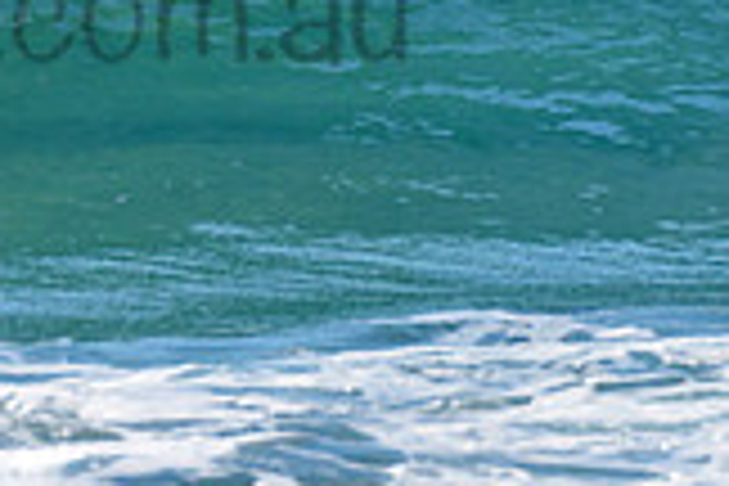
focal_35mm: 2194
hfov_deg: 0.9
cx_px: -69
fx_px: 44425
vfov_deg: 0.6
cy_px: -239
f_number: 5.6
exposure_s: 1/2000
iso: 220
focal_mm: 500
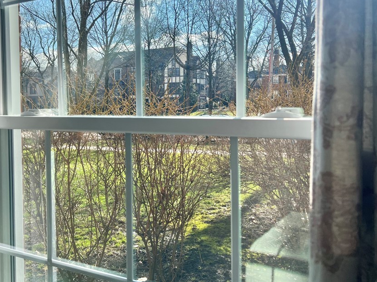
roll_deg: +0.4
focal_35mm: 32
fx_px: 349
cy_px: 109
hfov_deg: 56.7
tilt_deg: -2.1
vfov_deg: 43.9
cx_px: 167
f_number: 1.5
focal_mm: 5.7
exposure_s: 1/1395
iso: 50
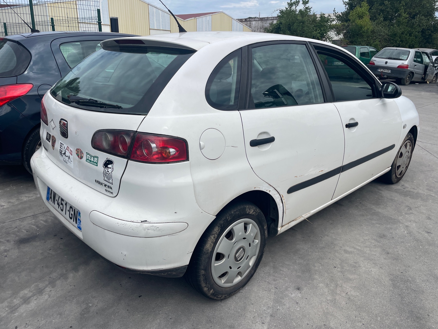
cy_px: 164
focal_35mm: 26
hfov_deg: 67.3
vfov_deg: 53.1
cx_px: 219
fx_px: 329
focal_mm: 4.2
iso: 32
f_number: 1.6
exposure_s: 1/5051
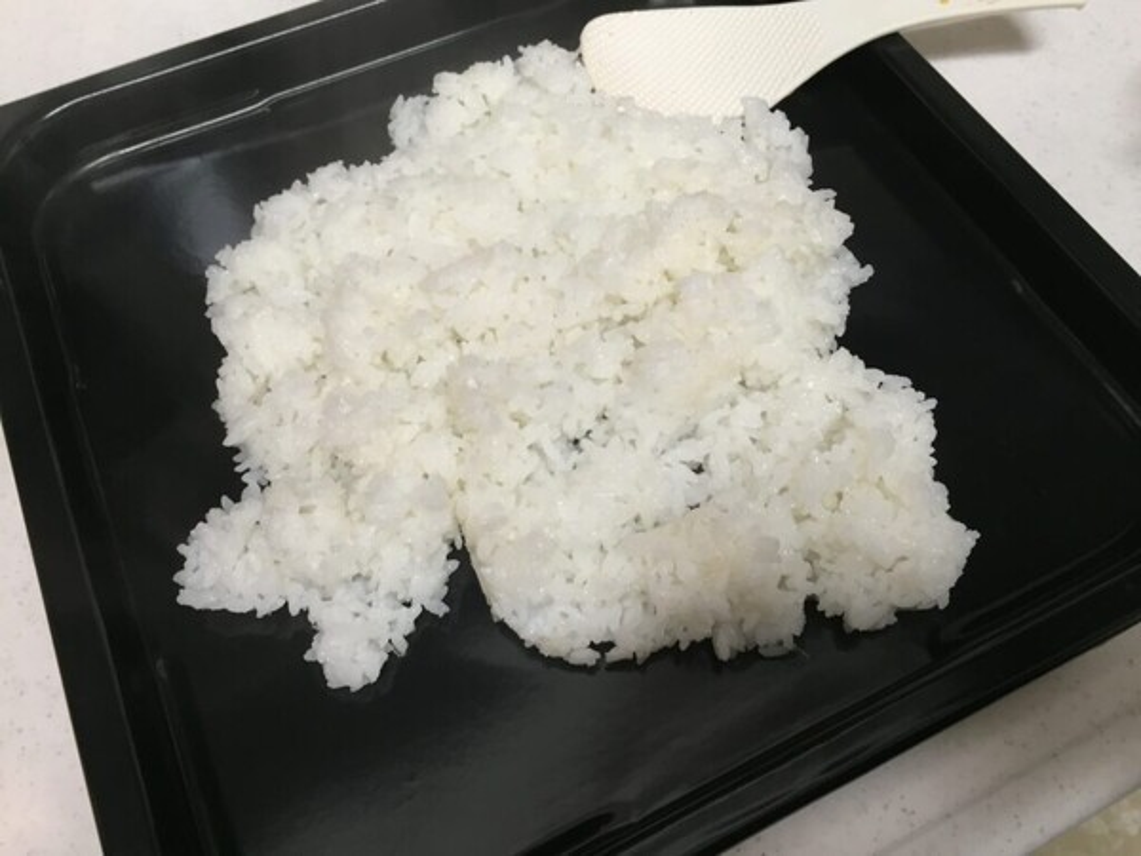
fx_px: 956
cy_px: 428
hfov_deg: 61.7
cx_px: 570
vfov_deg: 48.2
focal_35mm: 29
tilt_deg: -60.2
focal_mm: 4.15
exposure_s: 1/33
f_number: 2.2
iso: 125
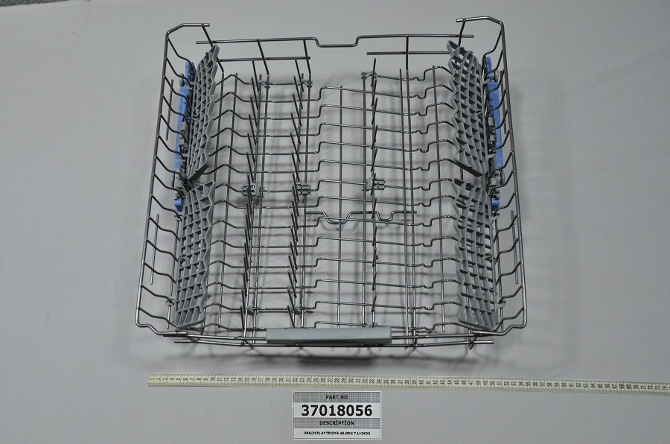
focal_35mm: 36
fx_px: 669
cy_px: 222
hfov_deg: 53.2
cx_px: 335
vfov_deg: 36.7
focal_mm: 24
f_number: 4.8
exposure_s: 1/90
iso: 560
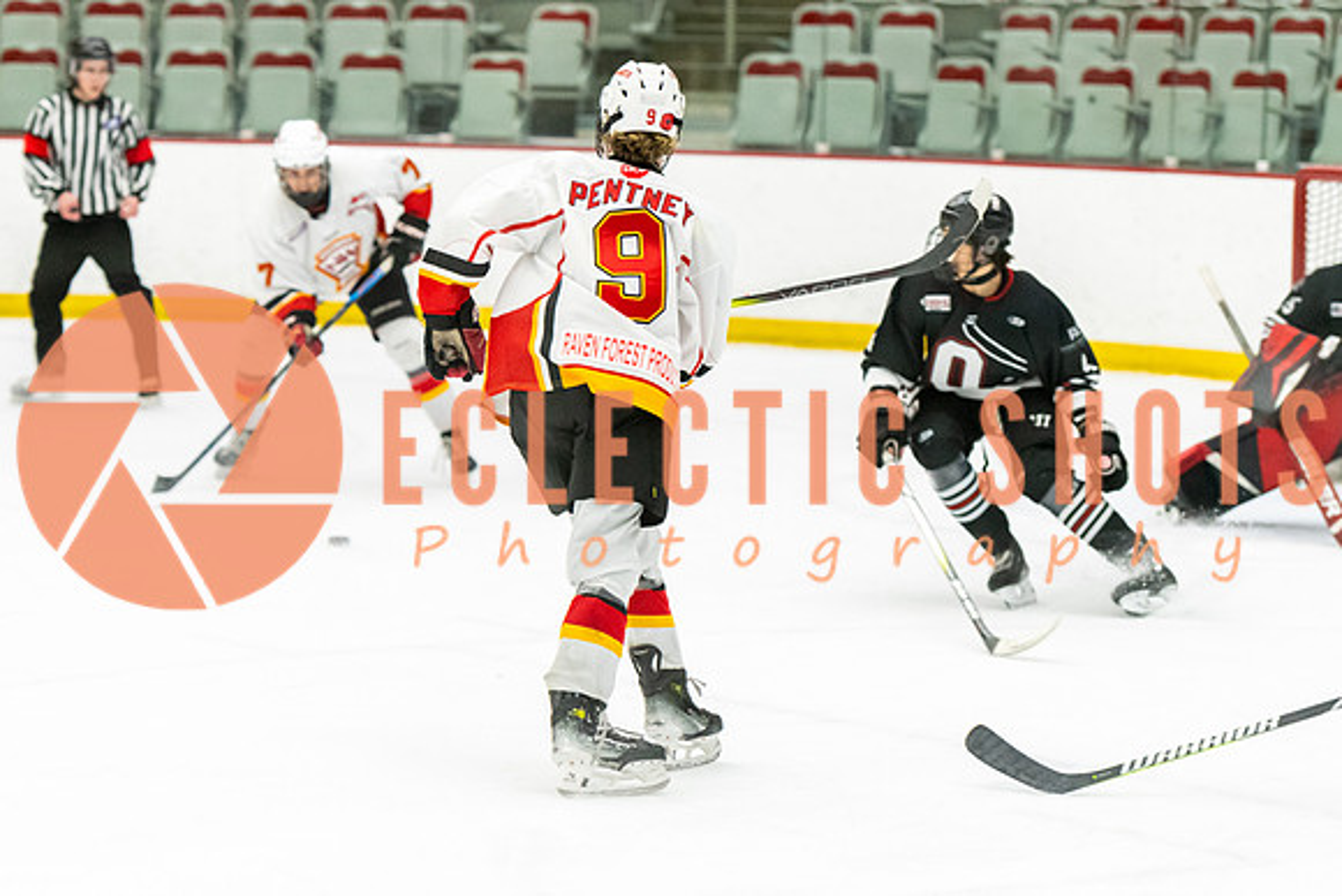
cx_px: 562
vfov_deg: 9.4
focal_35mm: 146
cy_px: 397
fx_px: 5444
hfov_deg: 14.0
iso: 3200
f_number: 2.8
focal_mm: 105
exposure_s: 1/640
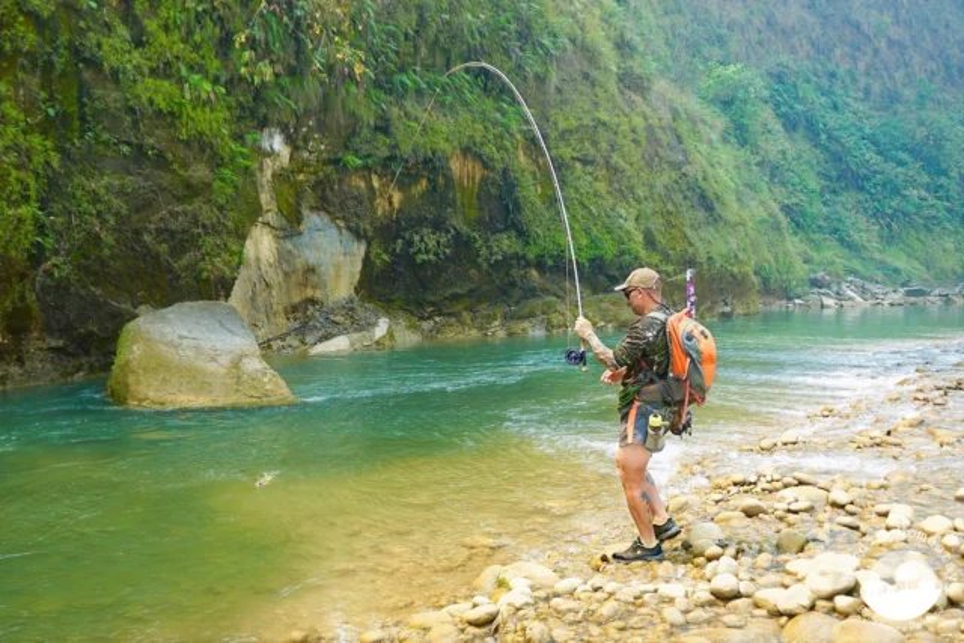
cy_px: 322
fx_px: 723
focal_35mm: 27
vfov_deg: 48.0
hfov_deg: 67.4
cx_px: 482
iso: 100
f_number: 4
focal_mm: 18
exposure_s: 1/160
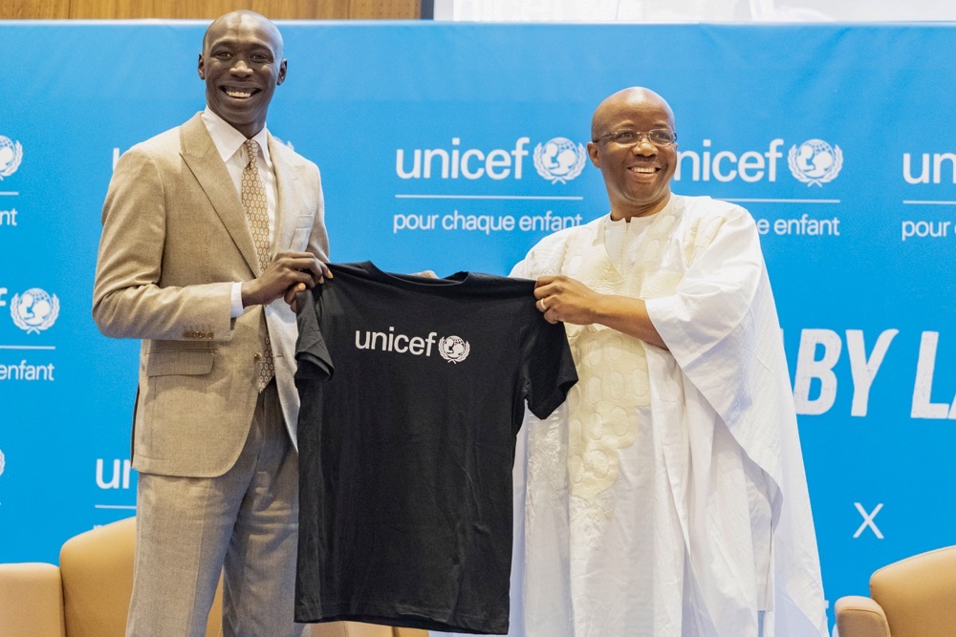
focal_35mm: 70
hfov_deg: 28.8
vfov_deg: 19.5
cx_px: 478
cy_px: 318
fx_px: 1859
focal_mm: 70
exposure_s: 1/160
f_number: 4
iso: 12500
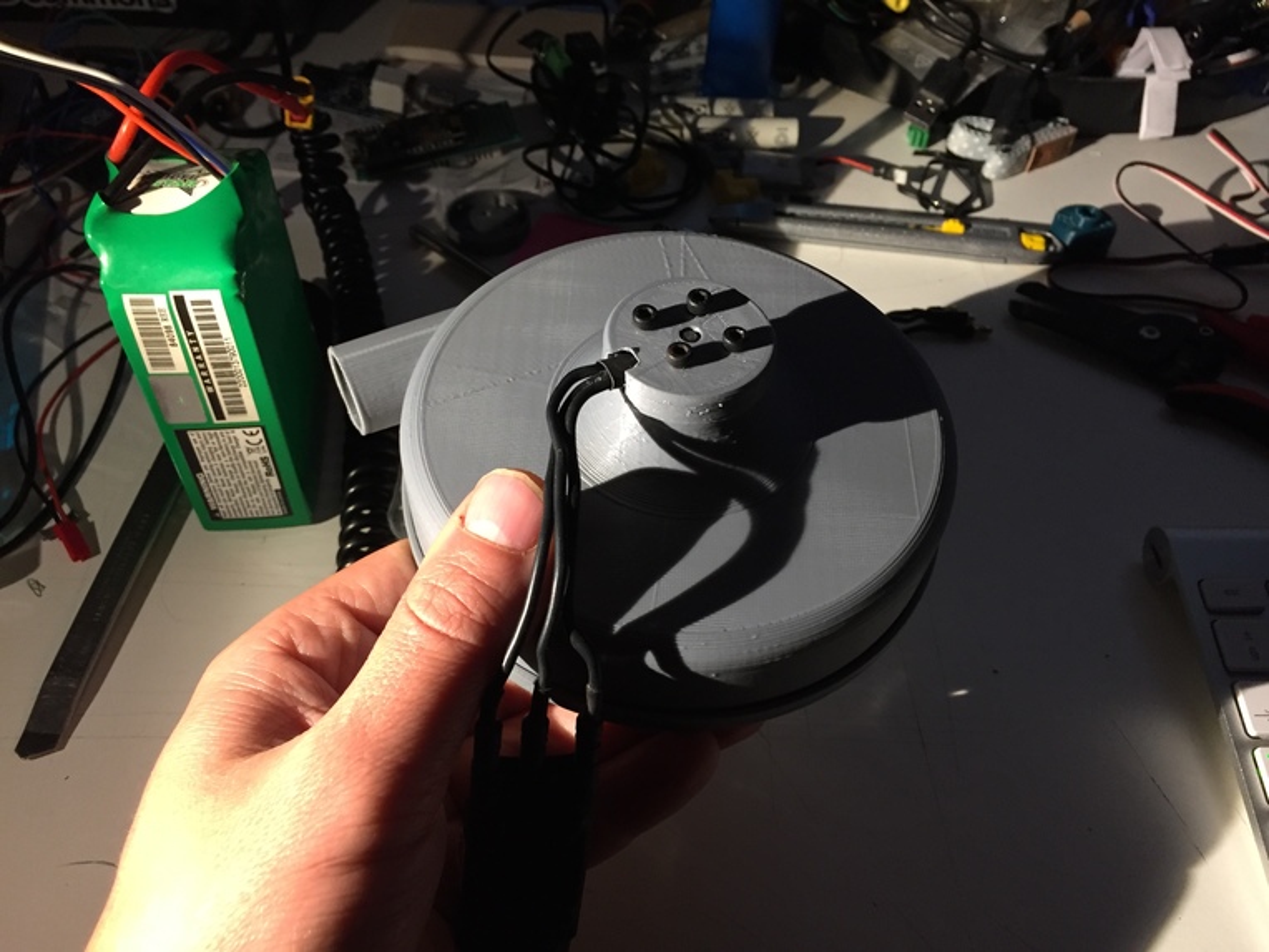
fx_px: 1063
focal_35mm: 29
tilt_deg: -48.2
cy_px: 476
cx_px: 634
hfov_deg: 61.7
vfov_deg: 48.2
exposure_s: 1/33
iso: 200
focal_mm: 4.15
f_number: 2.2
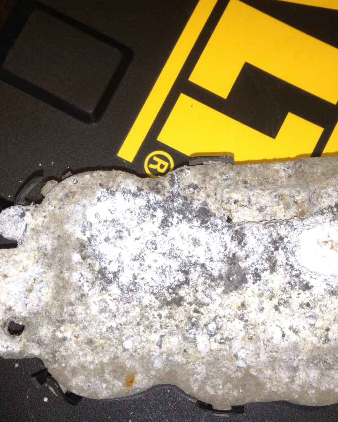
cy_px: 235
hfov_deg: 29.1
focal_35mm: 52
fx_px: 650
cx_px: 181
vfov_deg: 36.0
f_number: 2.4
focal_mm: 4.3
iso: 64
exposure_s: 1/71
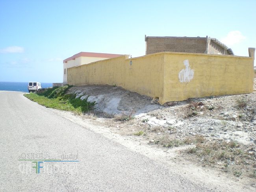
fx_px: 281
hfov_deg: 49.0
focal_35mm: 38
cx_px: 128
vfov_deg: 37.7
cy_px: 96
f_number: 4.6
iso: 50
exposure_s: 1/226
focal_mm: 6.3
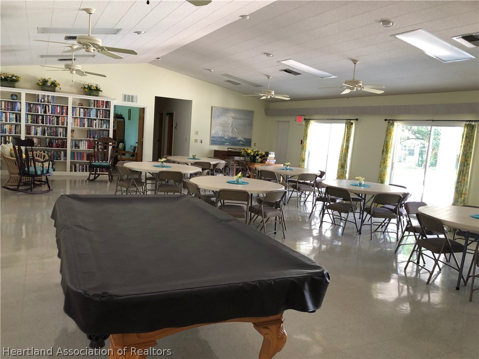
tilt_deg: -7.4
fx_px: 387
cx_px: 240
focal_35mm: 28
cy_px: 180
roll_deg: -3.0
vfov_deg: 49.7
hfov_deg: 63.4
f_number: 1.8
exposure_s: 1/24
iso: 40
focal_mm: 3.99
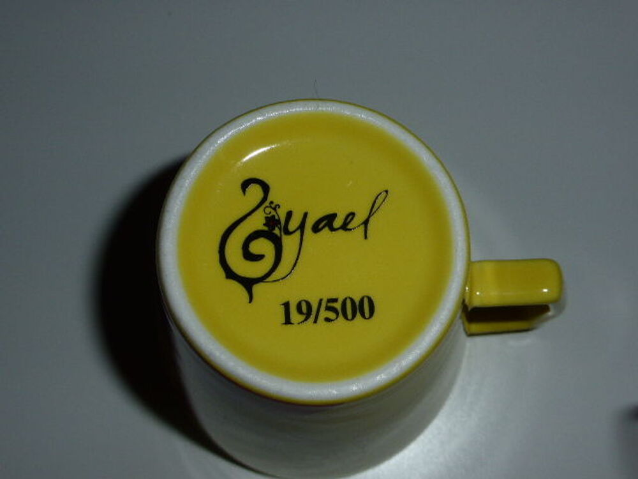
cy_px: 240
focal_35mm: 53
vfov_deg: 27.5
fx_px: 977
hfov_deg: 36.2
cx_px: 319
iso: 160
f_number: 4.4
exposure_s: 1/250
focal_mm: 9
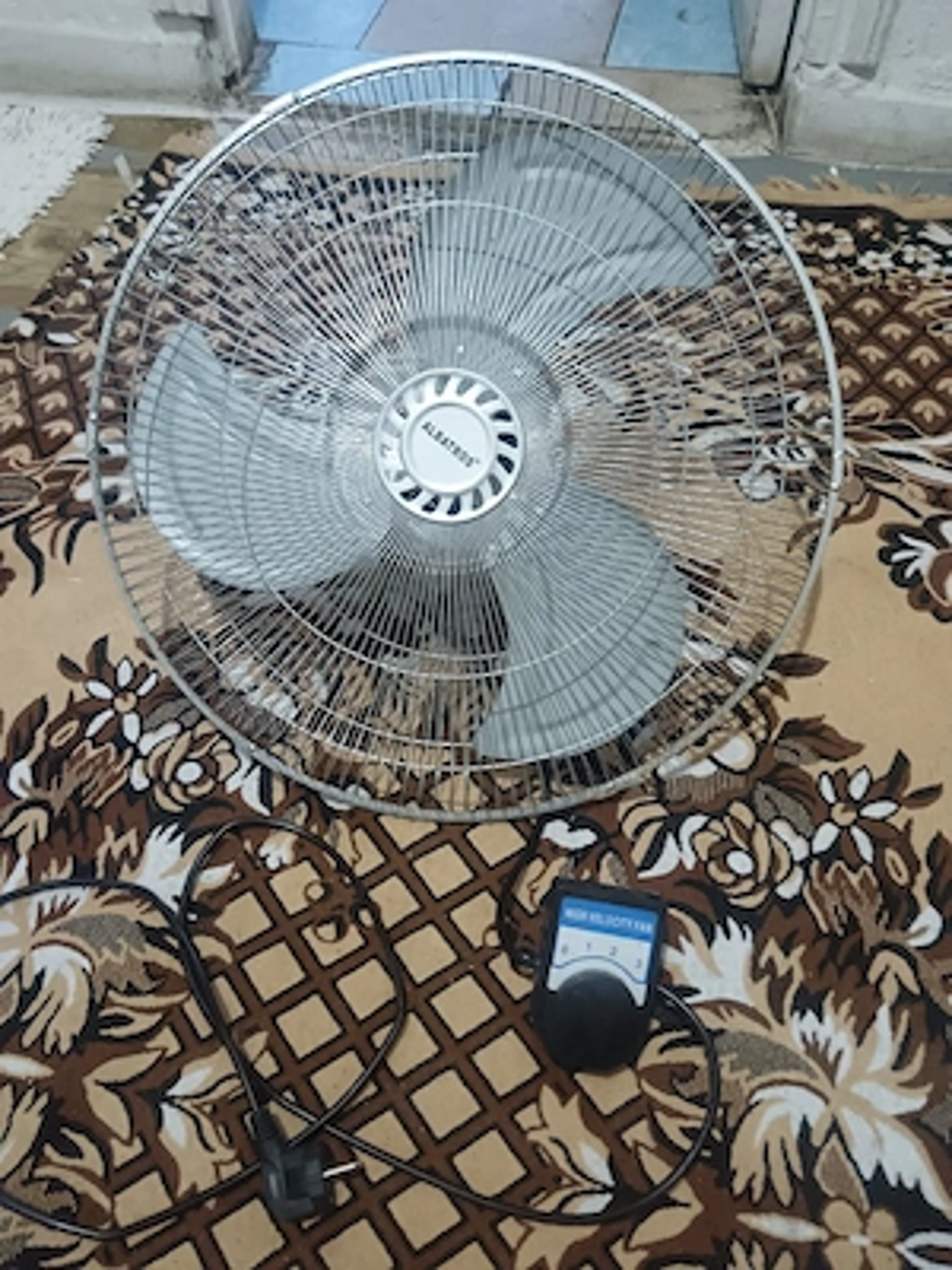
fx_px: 990
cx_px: 476
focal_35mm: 27
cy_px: 635
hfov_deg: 51.4
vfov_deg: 65.3
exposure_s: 1/20
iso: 3061
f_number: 1.9
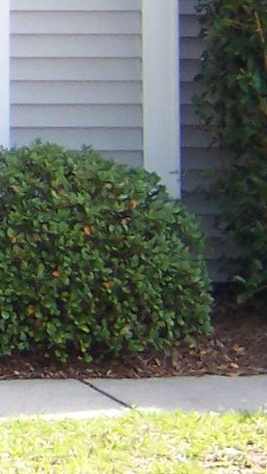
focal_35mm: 163
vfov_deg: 12.7
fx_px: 2052
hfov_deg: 6.7
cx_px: -535
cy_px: -157
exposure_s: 1/350
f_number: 2.2
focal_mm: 5.6
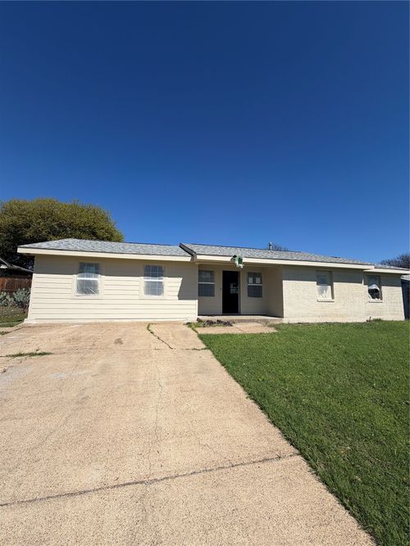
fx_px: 221
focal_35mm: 14
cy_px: 273
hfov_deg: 85.7
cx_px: 205
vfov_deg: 102.1
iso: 20
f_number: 2.2
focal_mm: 2.22
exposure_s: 1/1259
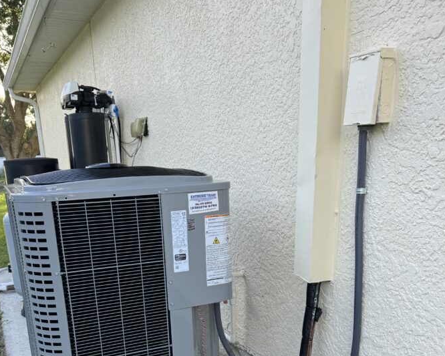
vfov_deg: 39.2
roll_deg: +3.2
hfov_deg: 50.2
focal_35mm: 36
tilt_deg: -16.8
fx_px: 474
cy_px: 297
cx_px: 206
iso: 80
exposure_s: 1/604
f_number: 1.78
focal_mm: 6.76
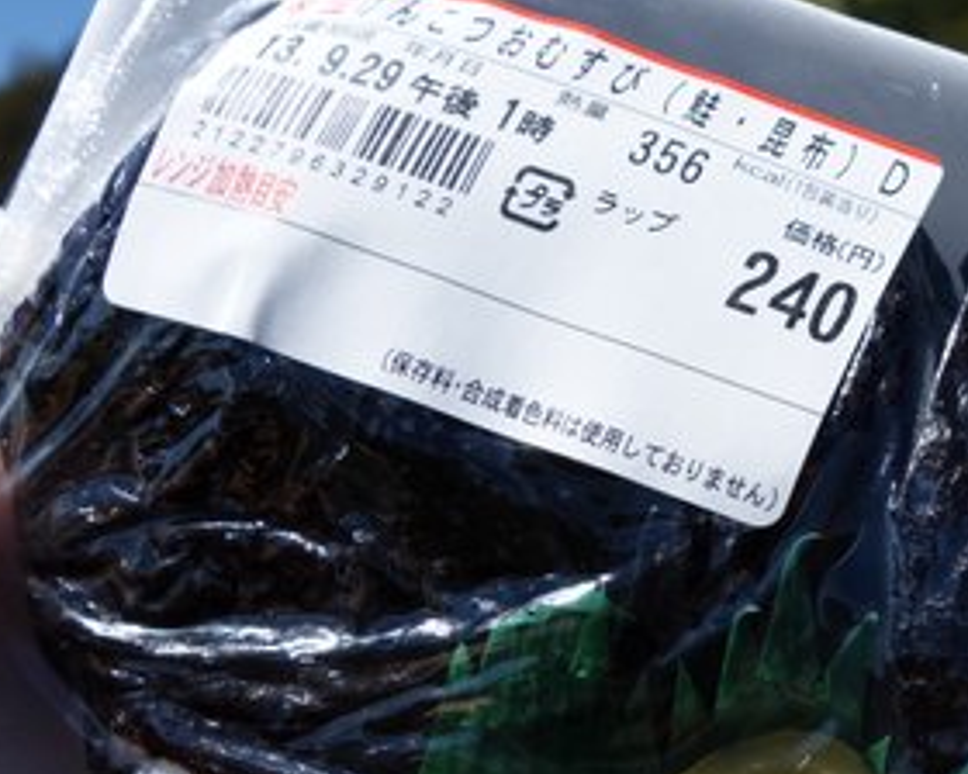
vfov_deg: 20.3
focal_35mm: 75
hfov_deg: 23.6
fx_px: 2149
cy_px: 553
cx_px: 1106
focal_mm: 10.4
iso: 125
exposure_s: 1/640
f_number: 5.6
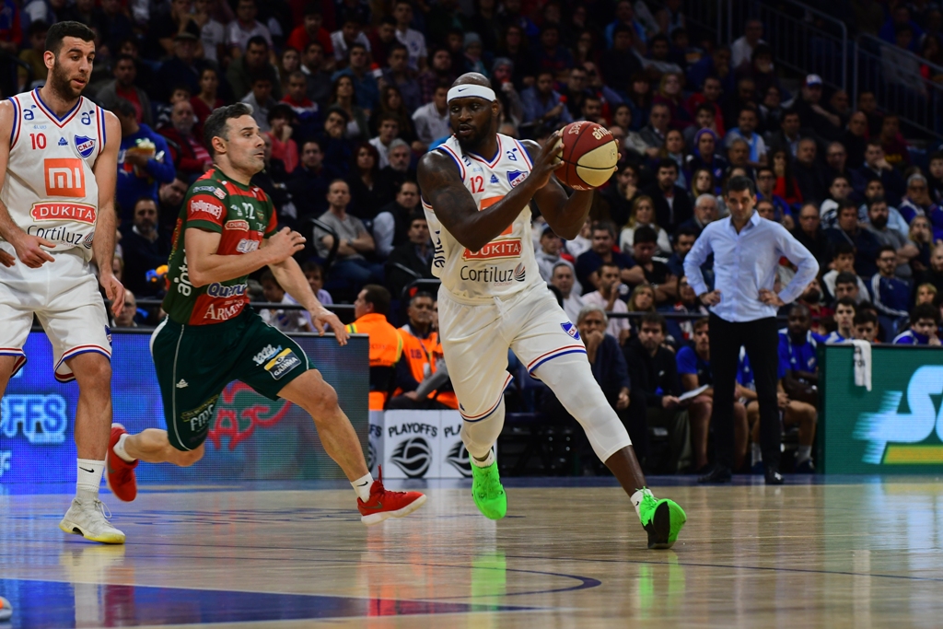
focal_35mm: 210
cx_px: 472
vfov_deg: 6.5
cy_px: 314
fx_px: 5501
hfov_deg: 9.8
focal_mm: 140
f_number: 5.6
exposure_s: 1/500
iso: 800
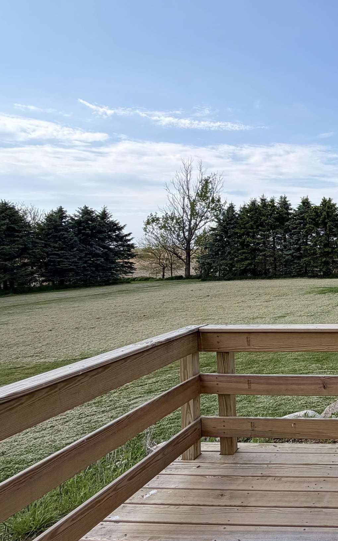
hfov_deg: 35.3
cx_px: 403
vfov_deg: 66.4
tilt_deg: -2.5
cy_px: 263
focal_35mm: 28
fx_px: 413
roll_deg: +1.3
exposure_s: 1/770
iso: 25
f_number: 2.2
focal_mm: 2.22
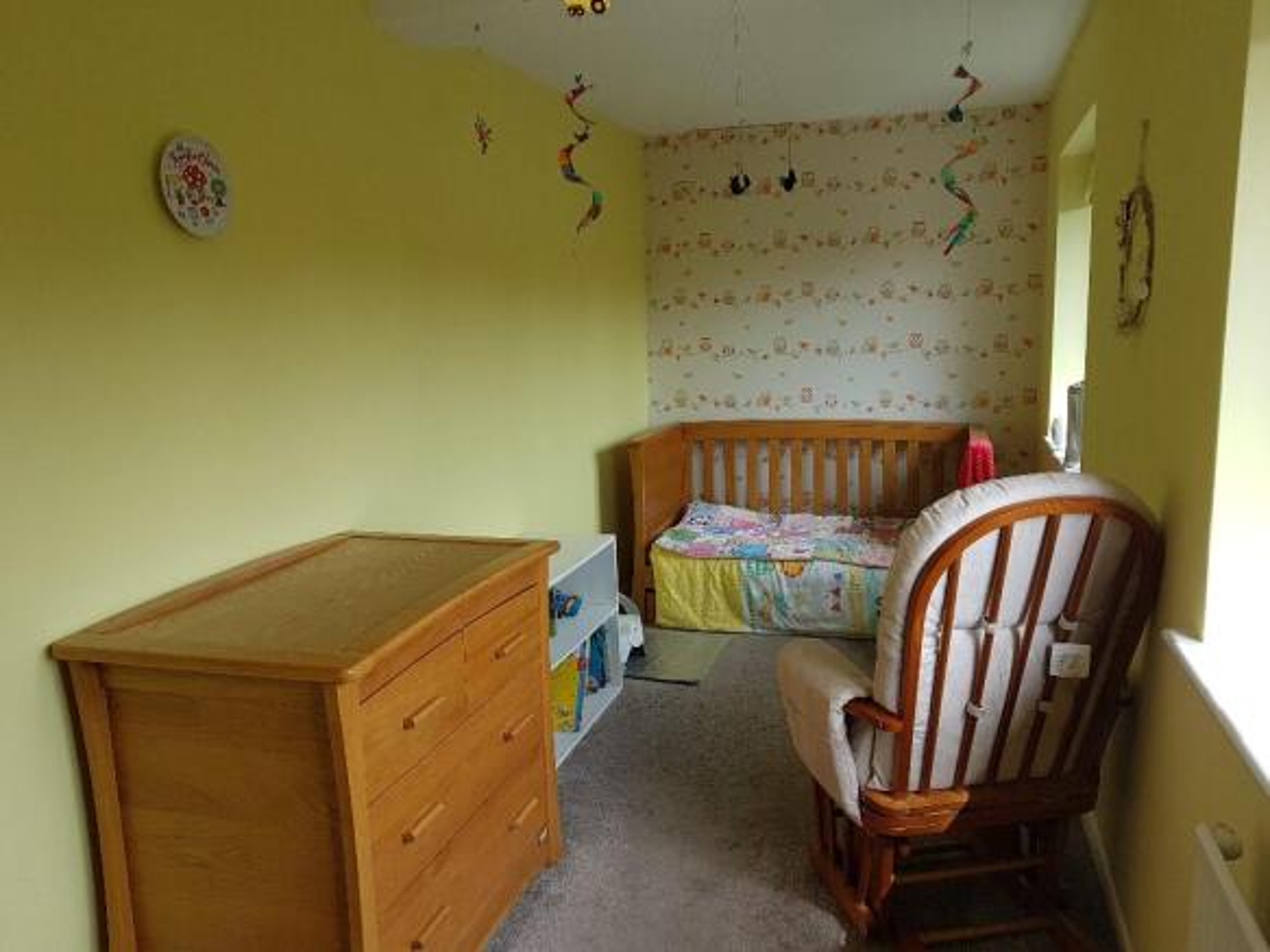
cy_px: 476
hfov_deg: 67.3
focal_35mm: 26
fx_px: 954
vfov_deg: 53.0
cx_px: 635
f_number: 1.7
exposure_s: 1/226
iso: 40
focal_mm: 4.2
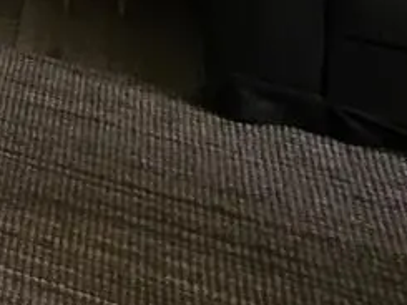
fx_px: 1200
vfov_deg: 11.6
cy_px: -453
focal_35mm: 102
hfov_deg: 9.9
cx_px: -977
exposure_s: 1/50.3
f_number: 2.2
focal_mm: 1.74
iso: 64
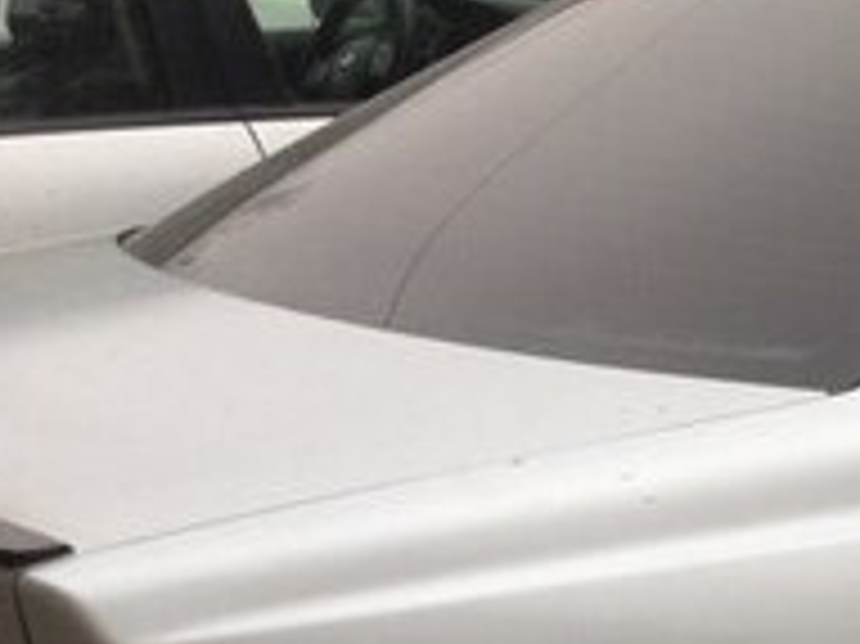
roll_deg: +0.4
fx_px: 2830
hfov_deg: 15.3
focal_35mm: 114
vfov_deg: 12.8
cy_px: 691
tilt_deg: -19.2
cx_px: 1459
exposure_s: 1/120
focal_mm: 4.12
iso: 50
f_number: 2.4
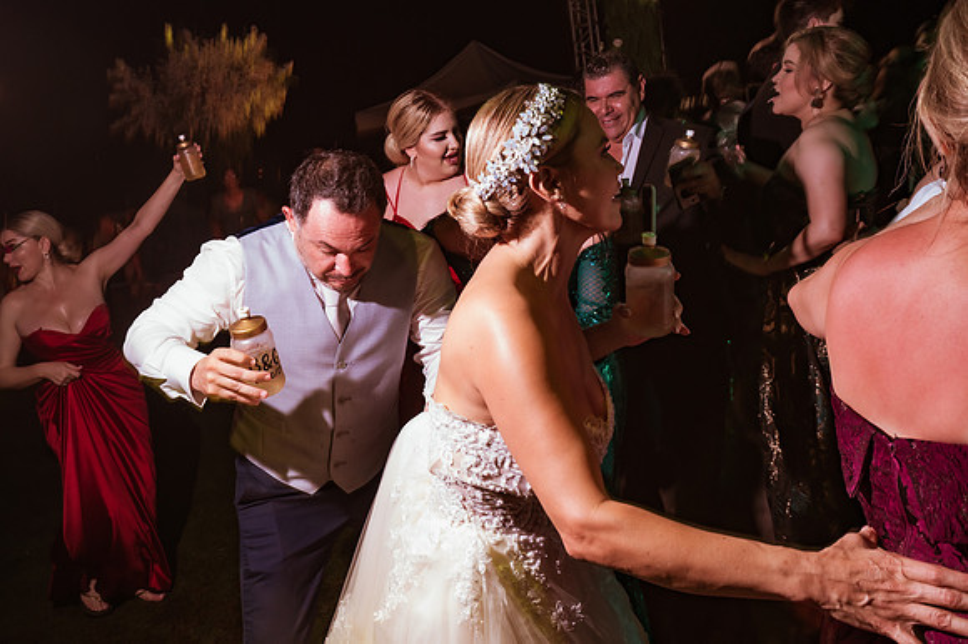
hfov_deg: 63.0
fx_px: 784
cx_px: 404
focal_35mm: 29
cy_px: 282
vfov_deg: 44.6
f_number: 6.3
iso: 2000
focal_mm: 25
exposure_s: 1/60
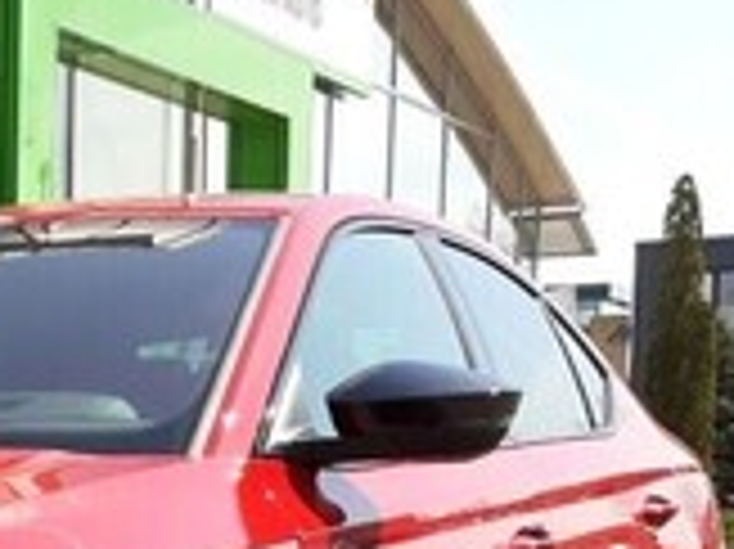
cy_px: 680
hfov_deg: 19.6
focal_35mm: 88
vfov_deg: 16.0
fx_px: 1865
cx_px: -338
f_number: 1.7
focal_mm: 3.93
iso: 40
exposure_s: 1/1014
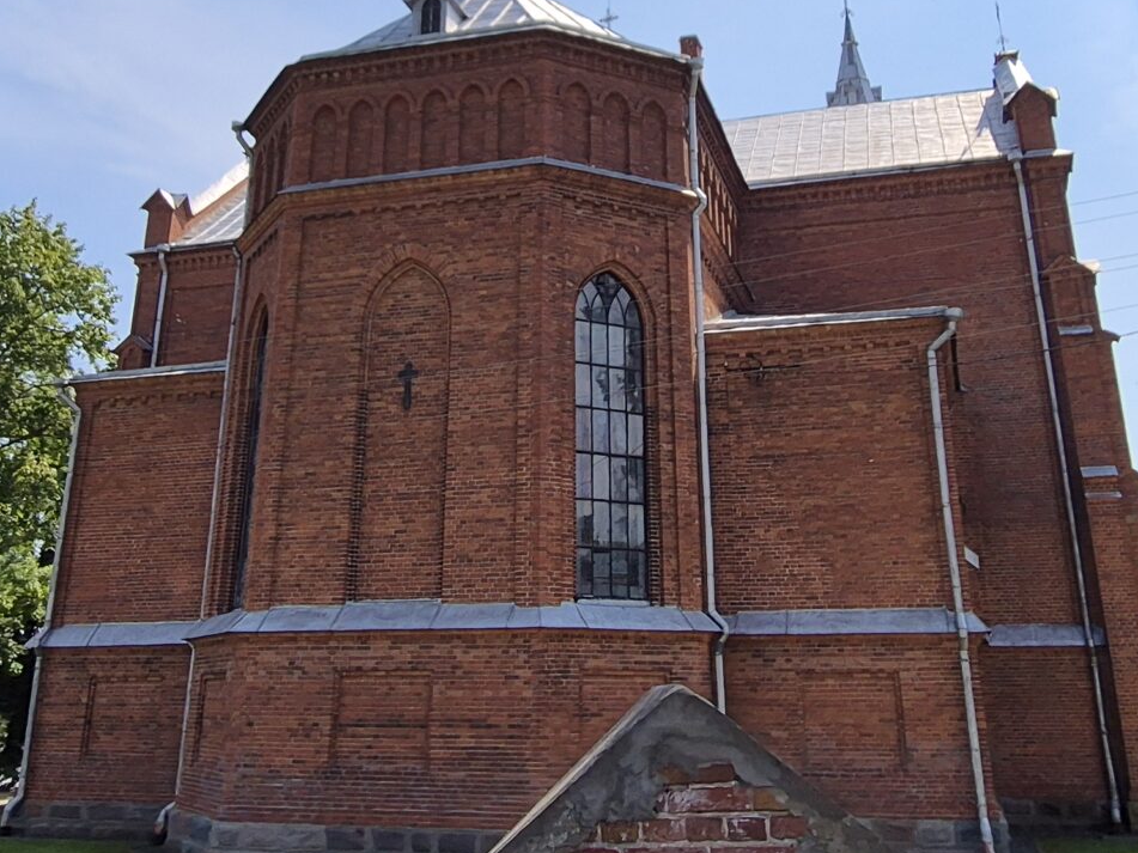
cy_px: 159
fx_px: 1150
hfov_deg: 52.6
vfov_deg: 39.0
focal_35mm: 35
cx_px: 574
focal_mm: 2.2
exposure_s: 1/2928
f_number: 2.2
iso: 50
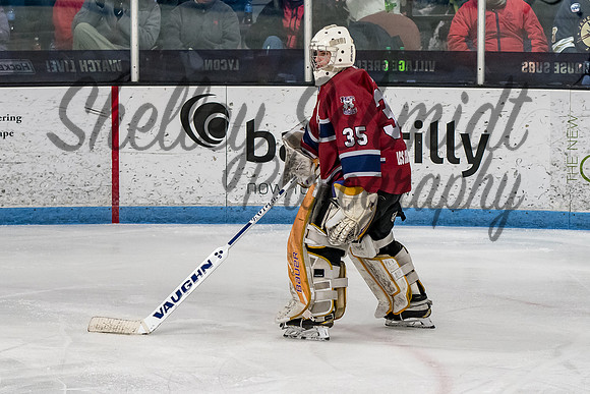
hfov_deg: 8.4
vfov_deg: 5.6
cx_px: 326
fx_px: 4005
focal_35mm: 244
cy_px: 181
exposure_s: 1/800
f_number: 3.2
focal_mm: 116
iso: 1600
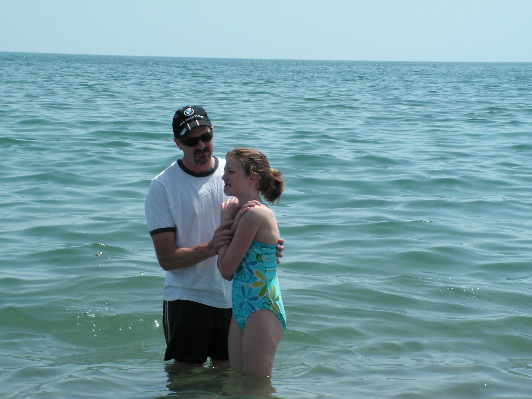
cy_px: 199
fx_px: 1752
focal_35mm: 114
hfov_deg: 17.3
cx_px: 268
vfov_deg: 13.0
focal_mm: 18.9
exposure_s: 1/400
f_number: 4.8
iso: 50
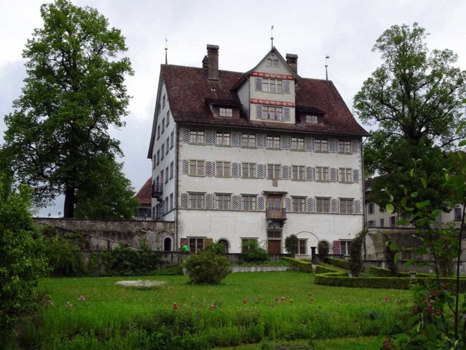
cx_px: 233
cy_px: 175
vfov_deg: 41.8
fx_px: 458
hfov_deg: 54.0
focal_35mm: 34
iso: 80
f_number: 4
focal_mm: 5.79
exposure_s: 1/500
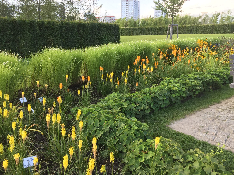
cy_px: 88
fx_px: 196
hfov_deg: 61.7
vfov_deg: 48.2
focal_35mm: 29
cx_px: 117
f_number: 2.2
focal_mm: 4.15
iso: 32
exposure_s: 1/233
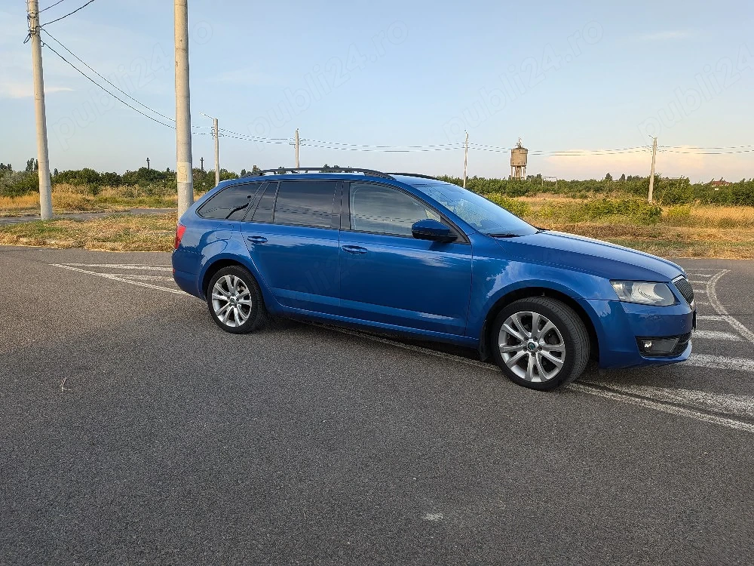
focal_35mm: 24
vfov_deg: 56.8
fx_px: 523
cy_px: 283
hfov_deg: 71.6
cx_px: 377
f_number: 1.7
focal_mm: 4.53
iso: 27
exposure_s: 1/455
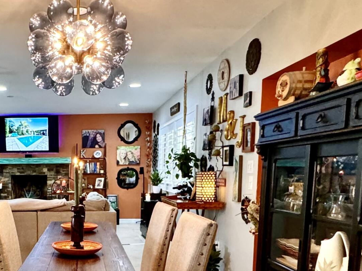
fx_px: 408
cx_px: 51
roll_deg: +0.2
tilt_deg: -6.8
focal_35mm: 39
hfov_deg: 44.5
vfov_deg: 35.7
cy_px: 216
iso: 500
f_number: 2.2
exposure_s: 1/60
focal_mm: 2.22
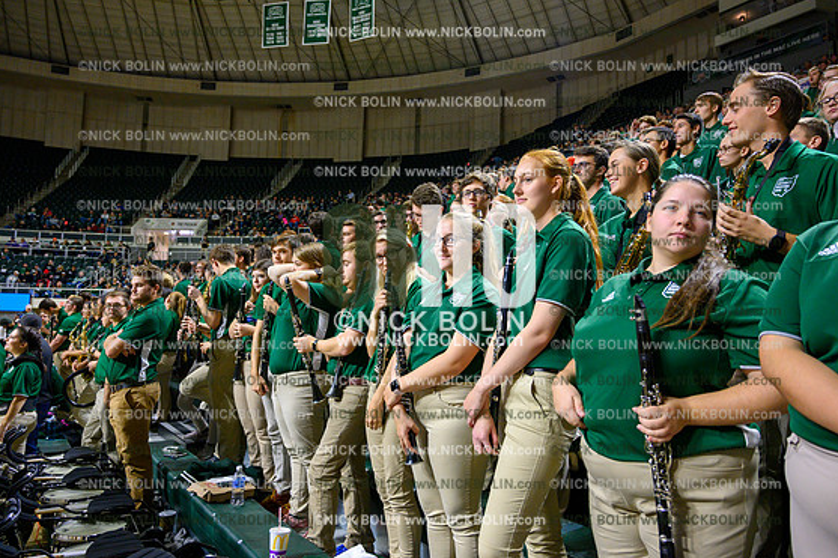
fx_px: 582
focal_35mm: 25
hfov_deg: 71.5
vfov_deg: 51.3
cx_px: 429
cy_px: 276
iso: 3200
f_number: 4.5
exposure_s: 1/200
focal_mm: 24
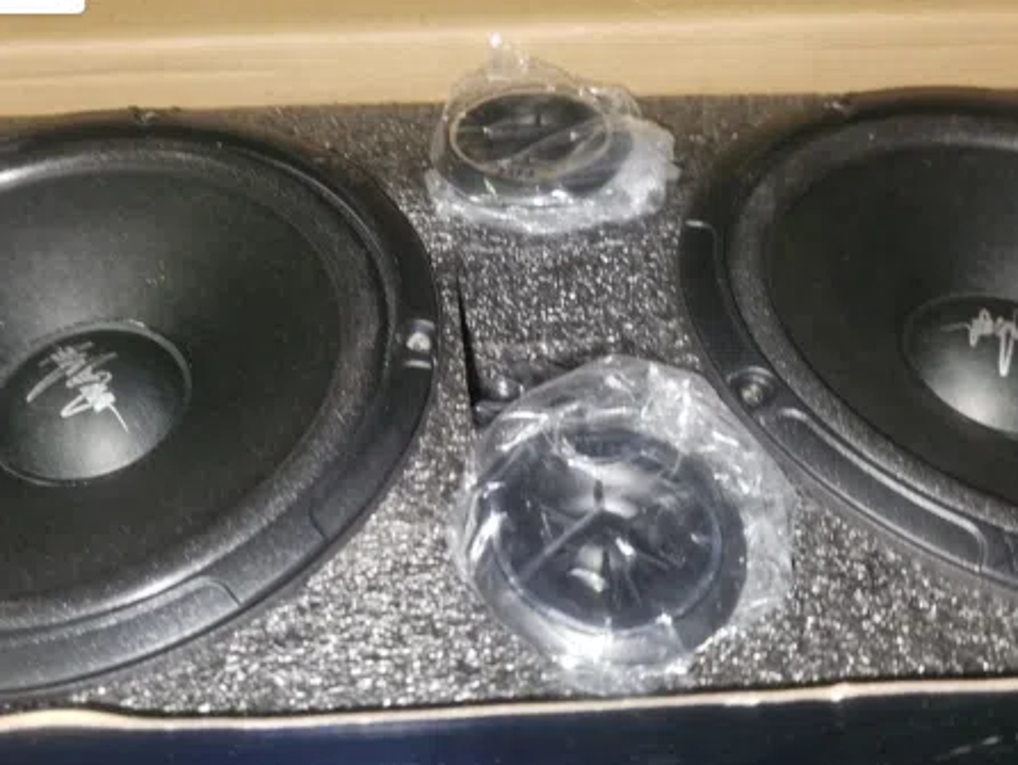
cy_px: 343
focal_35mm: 33
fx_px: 971
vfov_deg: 42.9
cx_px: 429
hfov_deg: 55.1
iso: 160
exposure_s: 1/9.99
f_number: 1.7
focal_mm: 6.3
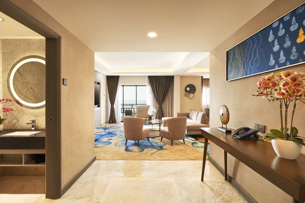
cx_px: 152
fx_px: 136
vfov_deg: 73.7
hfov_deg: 96.7
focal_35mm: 16
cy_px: 102
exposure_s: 1/5
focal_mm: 16
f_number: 11
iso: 200
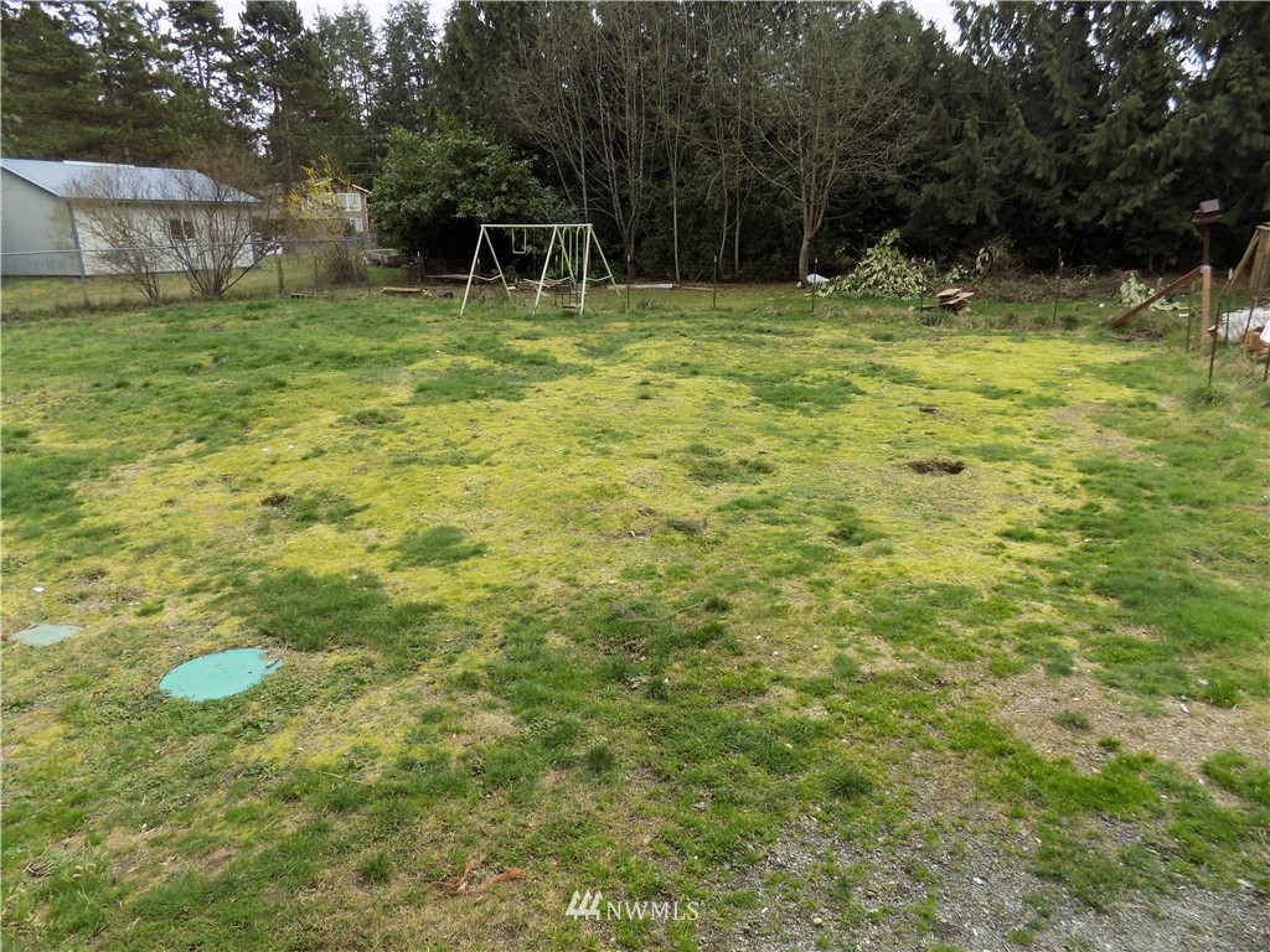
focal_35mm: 23
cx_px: 635
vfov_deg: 58.9
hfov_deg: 73.9
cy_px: 476
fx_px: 844
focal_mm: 4
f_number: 3.1
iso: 80
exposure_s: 1/250
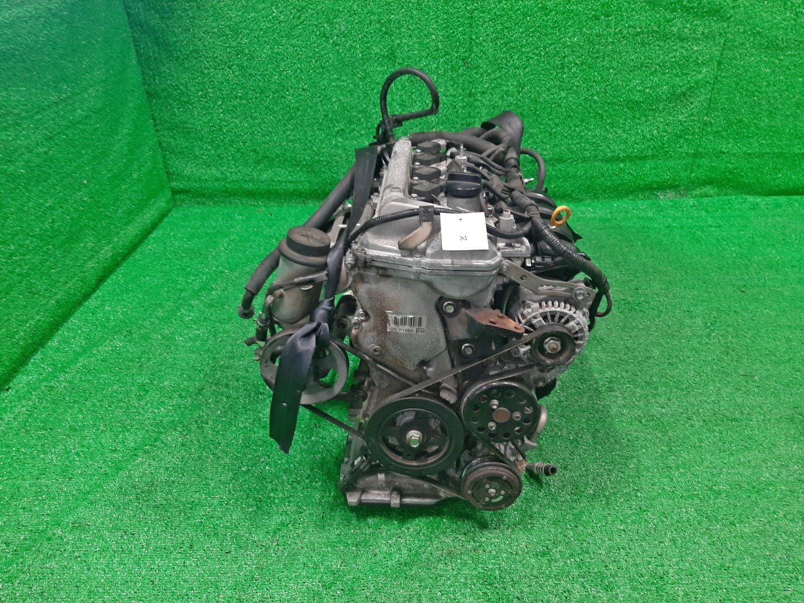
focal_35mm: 26
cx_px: 402
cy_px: 302
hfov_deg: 67.3
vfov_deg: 53.1
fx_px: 604
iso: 127
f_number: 1.7
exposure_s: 1/50
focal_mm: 3.93
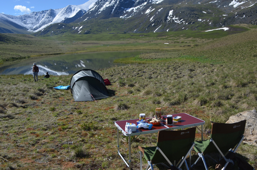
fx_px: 235
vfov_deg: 39.8
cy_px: 85
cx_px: 128
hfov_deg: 57.3
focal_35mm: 33
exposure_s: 1/250
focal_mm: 22
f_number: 8
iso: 100
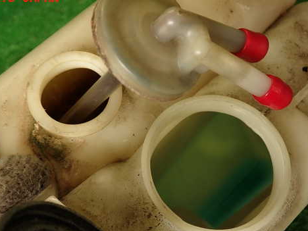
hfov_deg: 45.7
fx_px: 365
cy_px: 138
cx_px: 136
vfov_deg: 35.0
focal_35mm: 41
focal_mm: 5.79
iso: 100
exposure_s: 1/80
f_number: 2.4
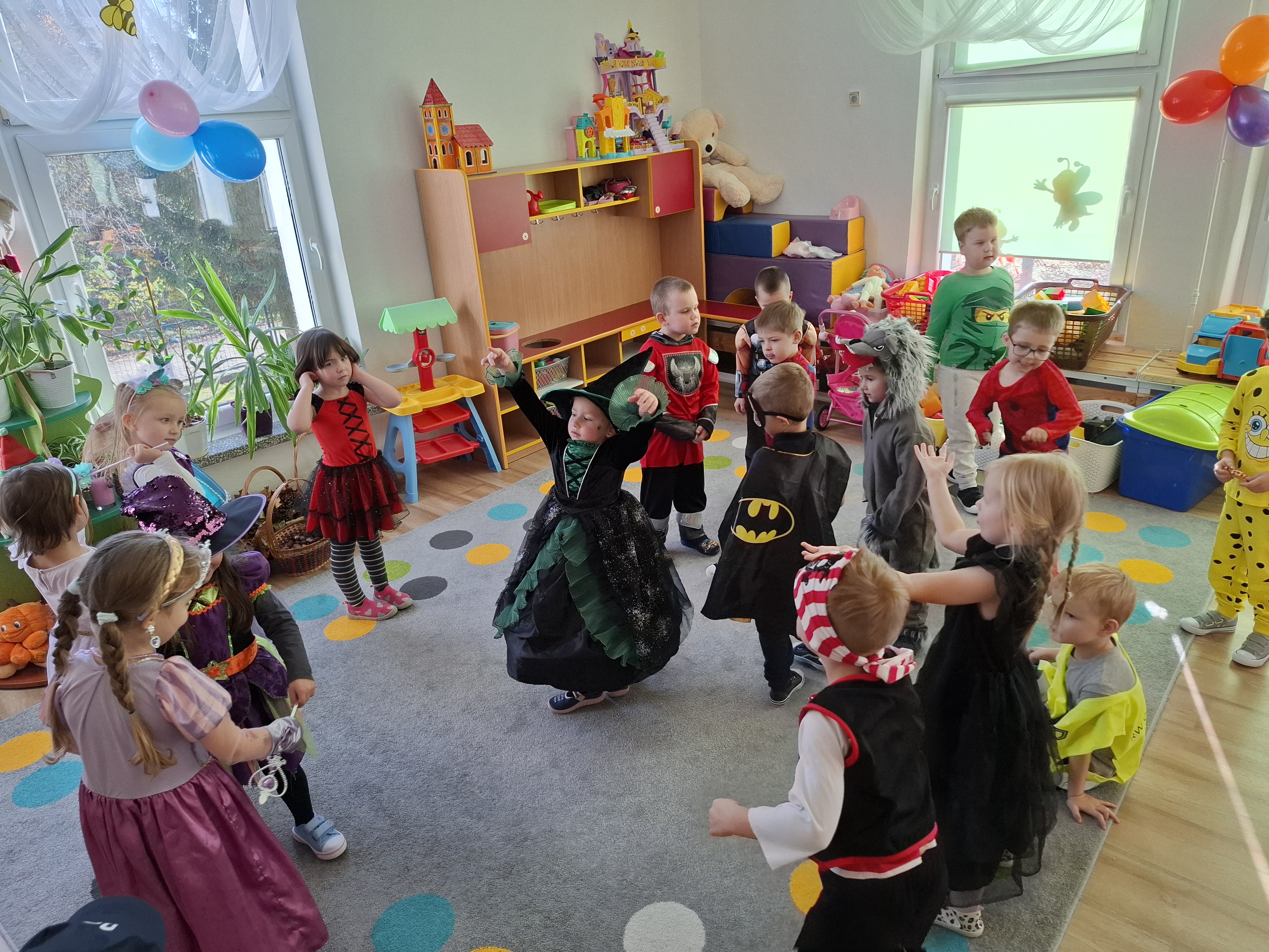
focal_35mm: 23
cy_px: 476
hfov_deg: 73.9
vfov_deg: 58.9
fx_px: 843
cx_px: 634
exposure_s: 1/100
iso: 50
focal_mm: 5.54
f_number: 1.8
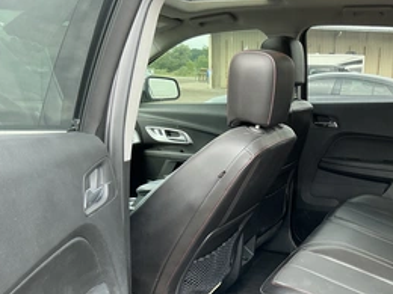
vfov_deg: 32.9
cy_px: 222
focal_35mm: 43
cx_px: 298
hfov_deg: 42.4
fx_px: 488
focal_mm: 3
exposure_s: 1/122
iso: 50
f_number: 1.8
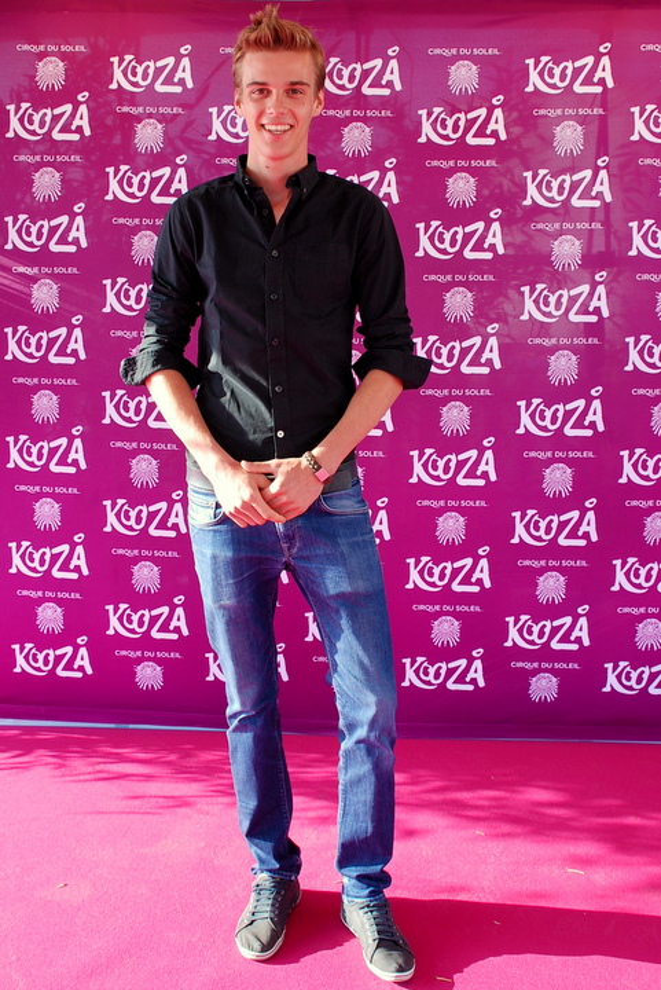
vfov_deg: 57.2
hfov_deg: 40.0
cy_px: 495
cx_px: 330
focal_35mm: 33
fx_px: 907
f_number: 5.6
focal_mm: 22
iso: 320
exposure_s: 1/125
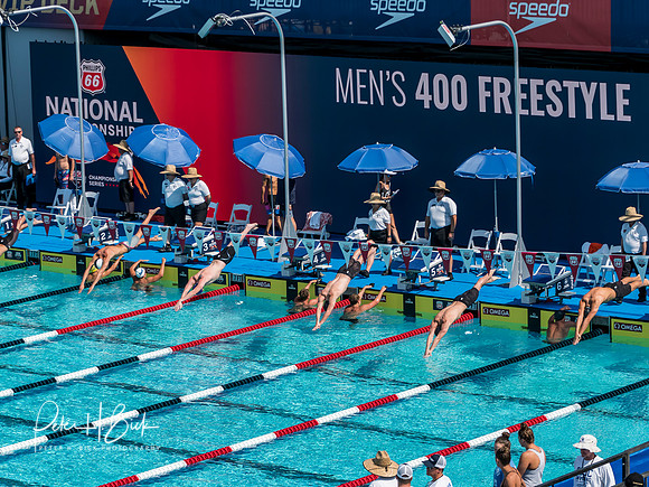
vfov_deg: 10.6
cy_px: 244
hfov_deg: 14.1
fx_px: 2625
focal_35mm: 140
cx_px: 324
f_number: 7.1
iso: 250
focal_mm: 70
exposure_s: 1/1000
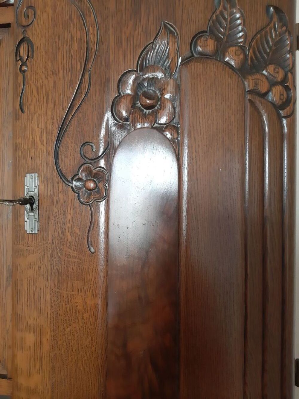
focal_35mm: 26
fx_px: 300
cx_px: 150
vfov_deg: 67.3
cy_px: 200
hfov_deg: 53.0
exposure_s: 1/50
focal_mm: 3.93
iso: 500
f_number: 1.7
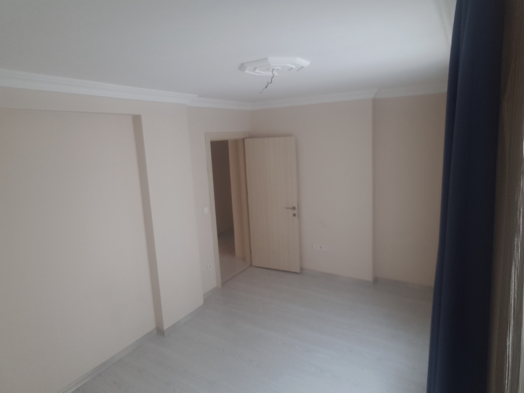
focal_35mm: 21
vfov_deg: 63.4
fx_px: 318
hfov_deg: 79.0
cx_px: 262
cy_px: 196
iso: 64
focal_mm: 2.1
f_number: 1.7
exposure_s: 1/33
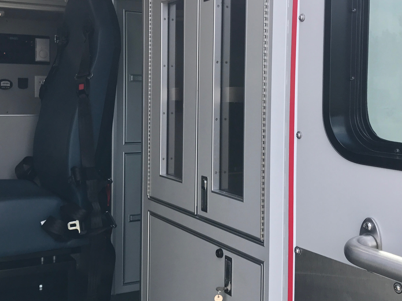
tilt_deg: -2.6
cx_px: 181
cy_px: 120
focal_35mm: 48
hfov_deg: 39.6
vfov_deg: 30.2
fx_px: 557
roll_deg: -1.3
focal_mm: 3.99
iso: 20
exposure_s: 1/460
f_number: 1.8
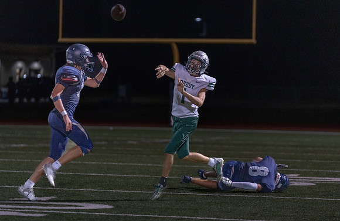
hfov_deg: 9.2
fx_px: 2105
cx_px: 178
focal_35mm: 225
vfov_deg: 6.0
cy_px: 115
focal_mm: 200
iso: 6400
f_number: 3.2
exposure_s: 1/1000
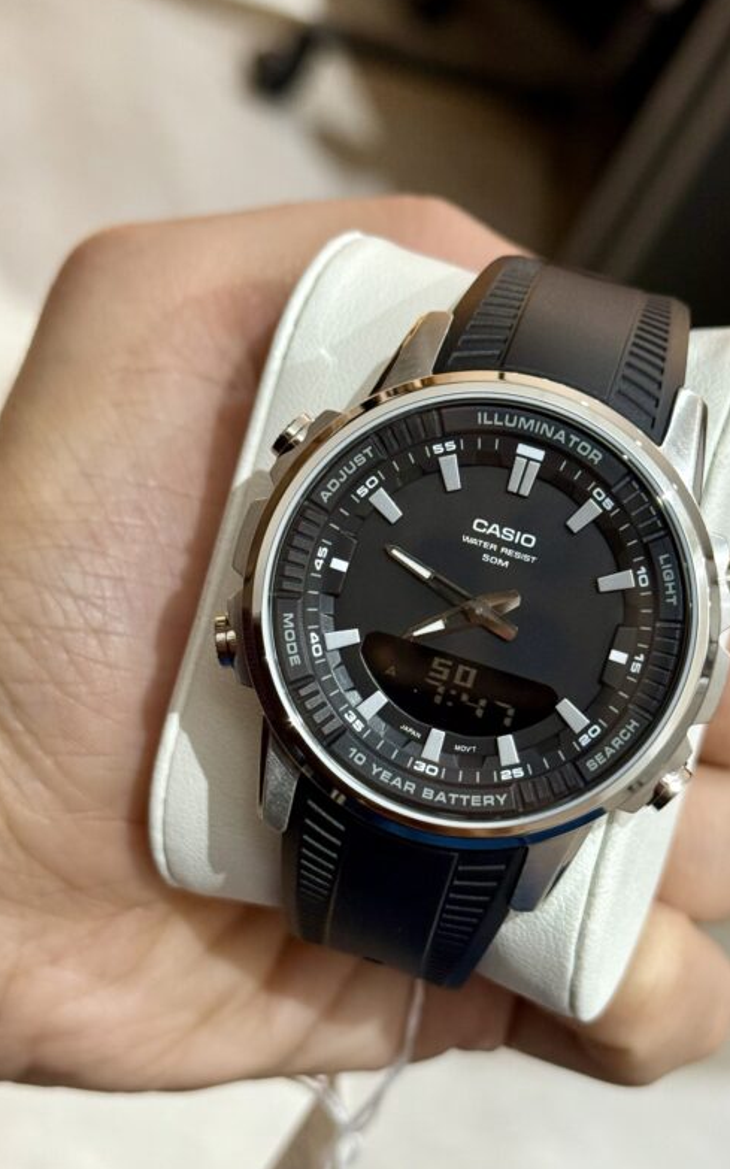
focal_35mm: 52
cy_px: 587
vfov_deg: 38.9
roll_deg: -20.9
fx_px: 1656
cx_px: 417
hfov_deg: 24.8
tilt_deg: -35.0
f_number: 1.78
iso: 250
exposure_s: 1/33
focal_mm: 6.76
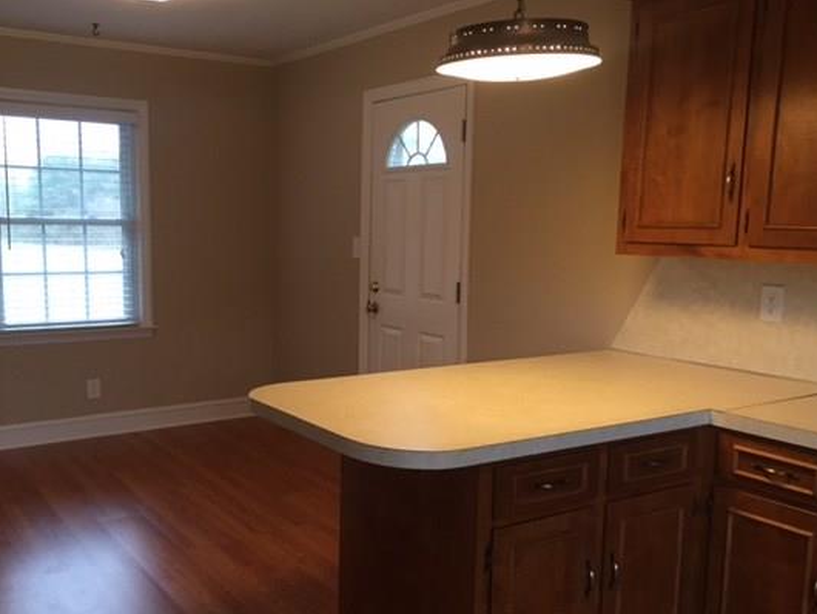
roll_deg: -1.8
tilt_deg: -7.5
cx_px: 344
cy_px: 344
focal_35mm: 35
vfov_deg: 40.7
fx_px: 826
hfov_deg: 52.4
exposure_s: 1/30
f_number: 2.2
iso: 40
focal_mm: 4.15
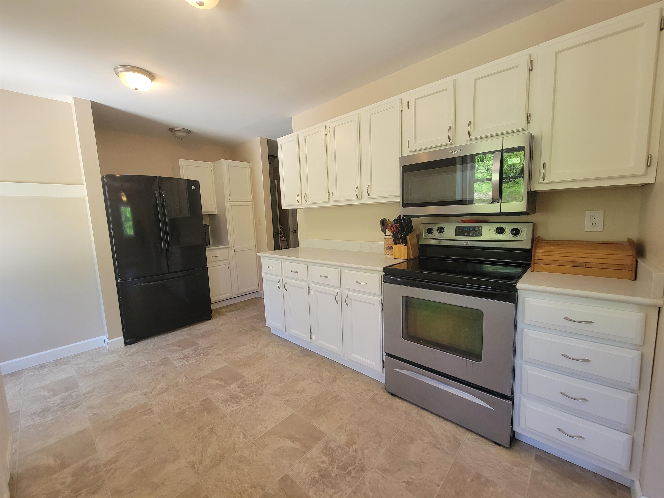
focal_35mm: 13
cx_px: 332
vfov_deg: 89.9
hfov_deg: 106.2
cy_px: 249
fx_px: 249
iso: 160
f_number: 2.2
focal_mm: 2.2
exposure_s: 1/60
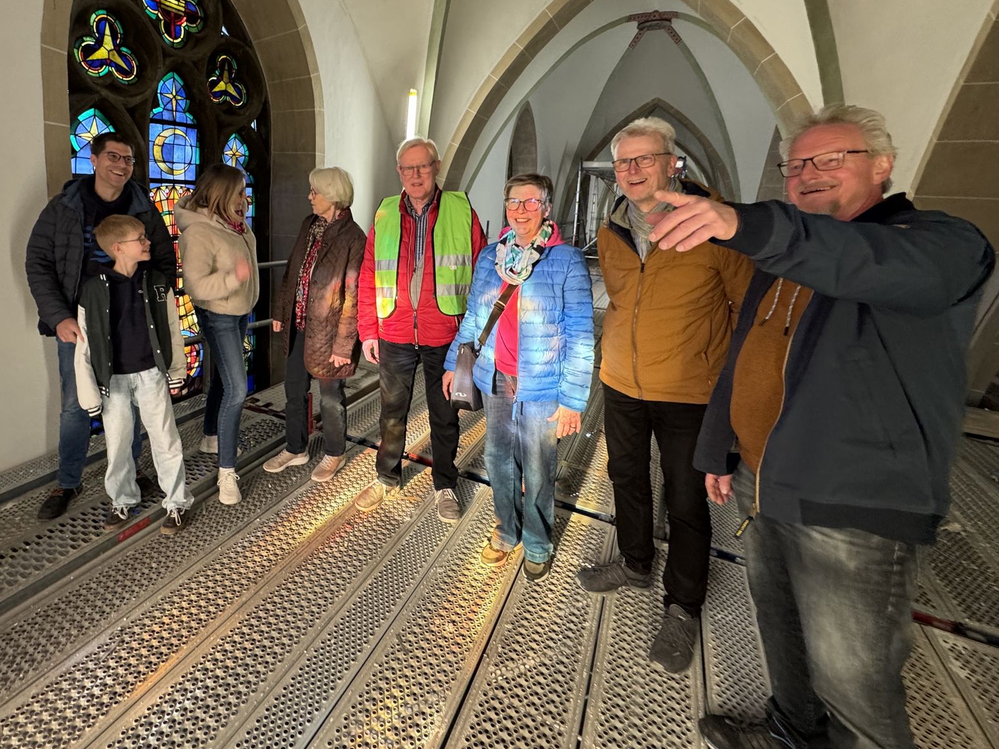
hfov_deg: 85.9
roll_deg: -2.2
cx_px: 370
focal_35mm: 18
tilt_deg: -8.7
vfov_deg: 70.3
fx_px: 519
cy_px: 275
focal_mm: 2.22
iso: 320
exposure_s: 1/50
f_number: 2.2
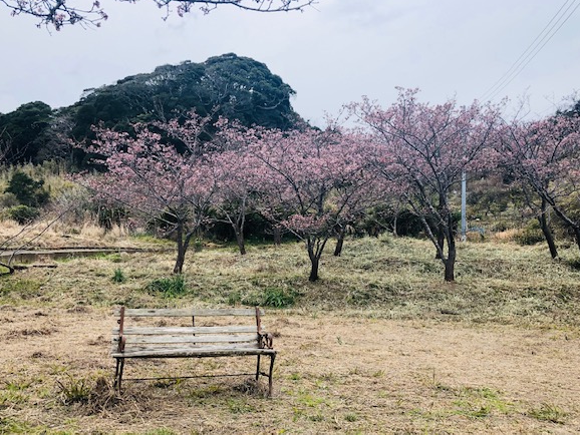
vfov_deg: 45.5
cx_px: 313
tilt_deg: +7.1
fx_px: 520
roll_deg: -1.1
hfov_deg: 58.3
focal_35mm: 31
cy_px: 229
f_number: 1.8
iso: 20
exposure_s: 1/375
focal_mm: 3.99
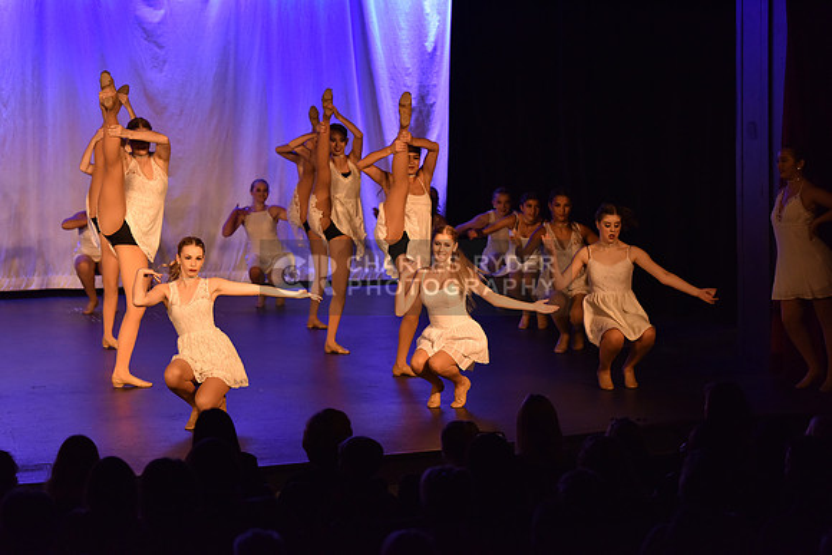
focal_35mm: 112
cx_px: 416
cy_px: 278
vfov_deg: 12.2
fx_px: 2589
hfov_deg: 18.3
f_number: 4
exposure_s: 1/250
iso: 2000
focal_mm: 112
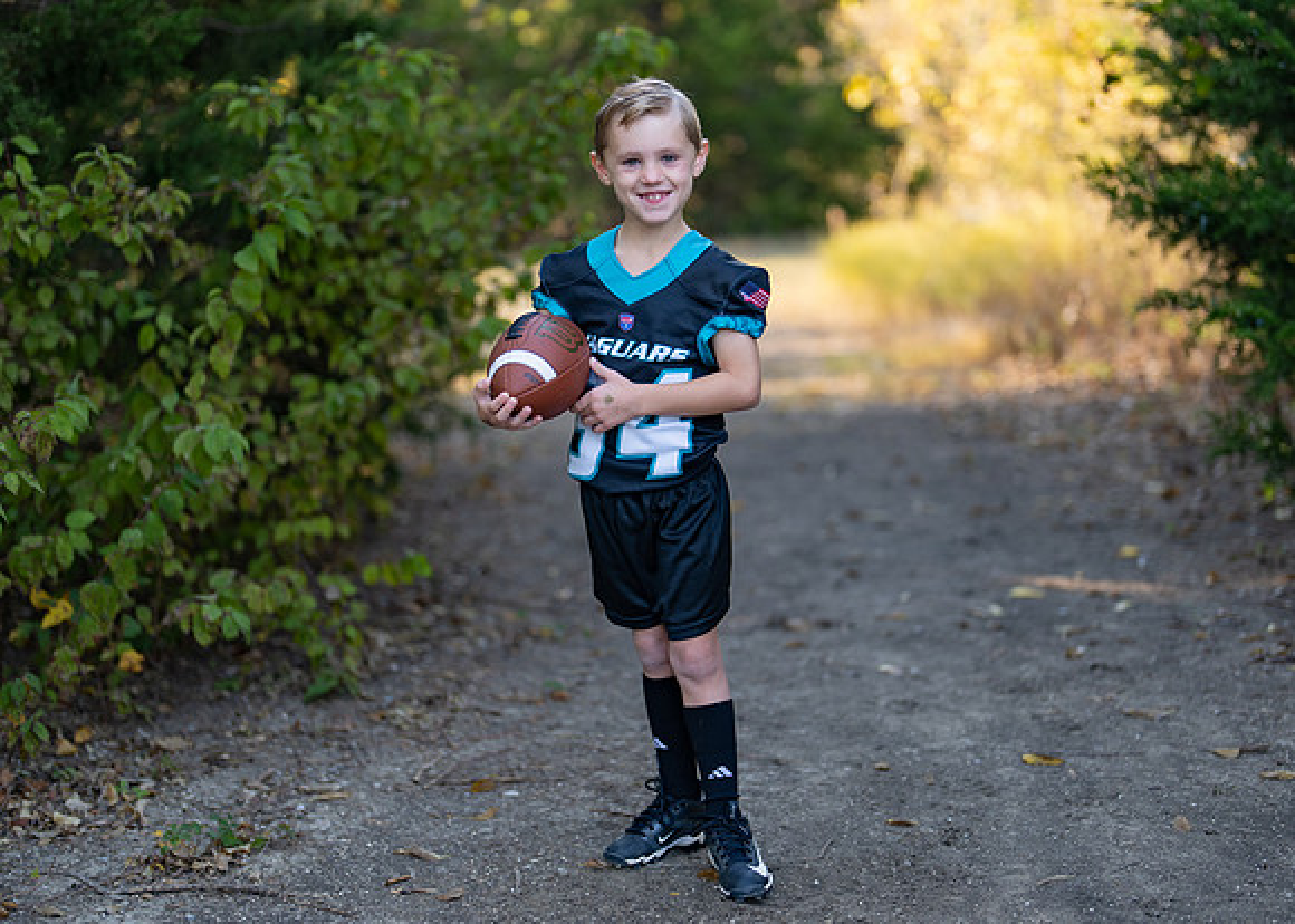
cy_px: 464
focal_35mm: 59
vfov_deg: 23.9
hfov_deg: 33.0
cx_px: 661
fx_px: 2187
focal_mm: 50
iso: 100
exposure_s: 1/500
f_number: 1.2
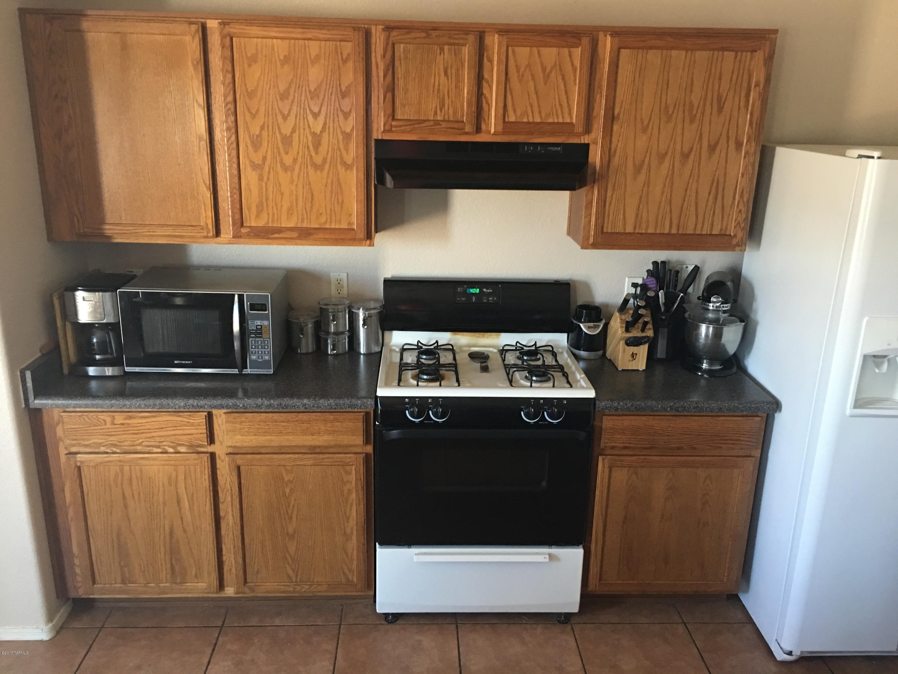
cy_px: 337
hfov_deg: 61.7
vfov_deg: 48.2
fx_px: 752
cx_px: 449
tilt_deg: -17.0
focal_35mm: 29
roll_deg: -1.8
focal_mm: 4.15
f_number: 2.2
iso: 100
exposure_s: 1/10
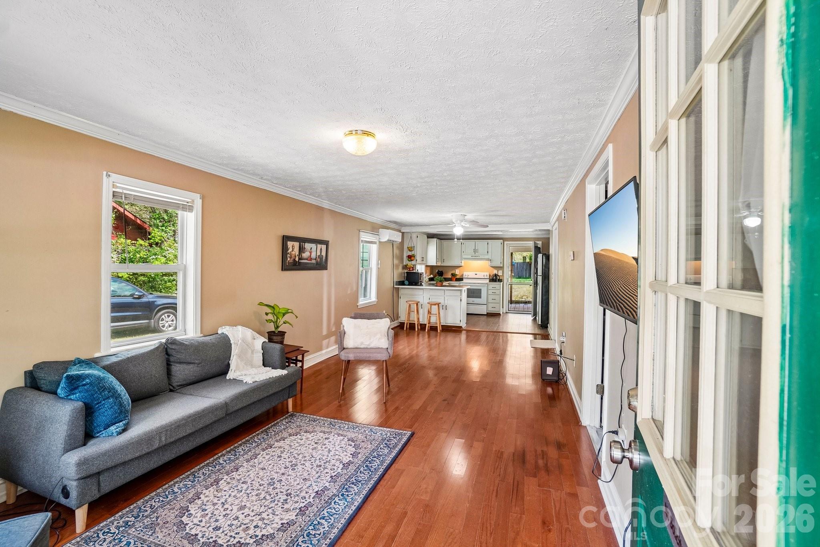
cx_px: 410
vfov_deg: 77.3
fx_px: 342
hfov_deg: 100.4
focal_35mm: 15
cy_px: 274
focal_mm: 10
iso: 320
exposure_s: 1/30
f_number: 8
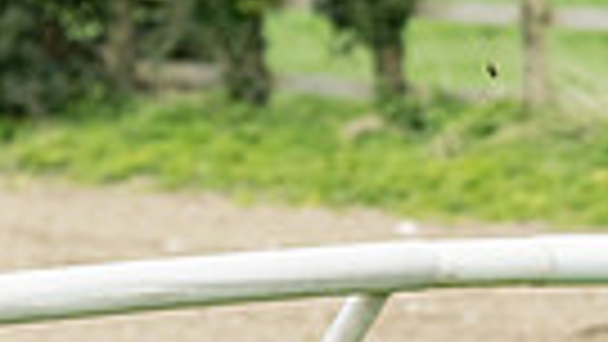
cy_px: 398
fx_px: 16496
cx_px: -974
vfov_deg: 1.2
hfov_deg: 2.1
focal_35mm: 1023
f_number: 5
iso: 400
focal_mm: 150
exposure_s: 1/800
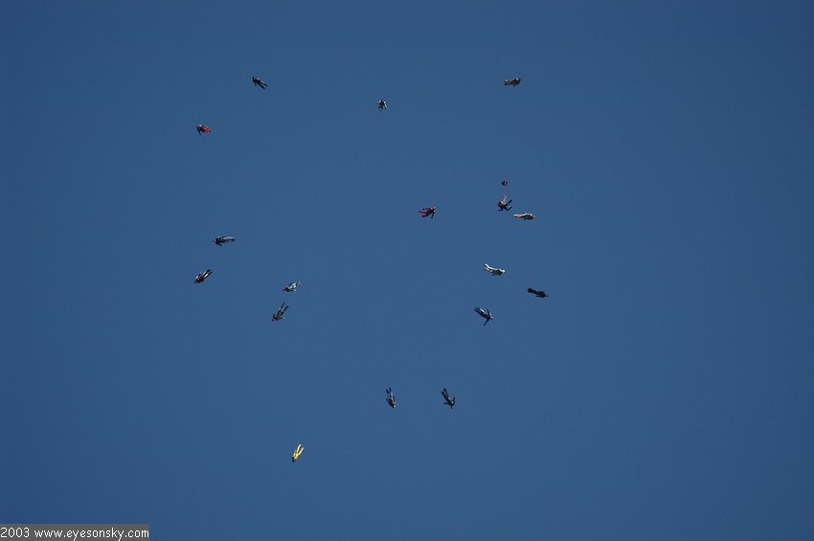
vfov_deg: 2.3
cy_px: 270
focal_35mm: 600
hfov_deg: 3.4
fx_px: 13553
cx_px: 407
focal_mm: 400
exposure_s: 1/500
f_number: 5.6
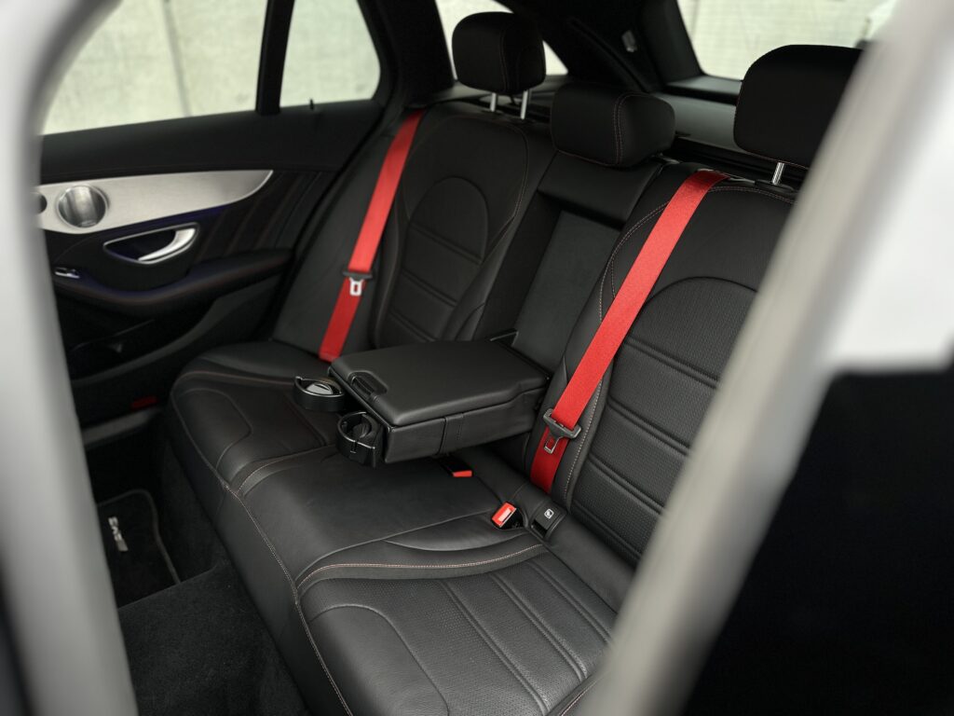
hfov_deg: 71.6
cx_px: 477
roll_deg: +0.1
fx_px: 661
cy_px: 358
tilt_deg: -30.4
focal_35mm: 24
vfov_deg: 56.8
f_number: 1.78
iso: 160
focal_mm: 6.86
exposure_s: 1/121
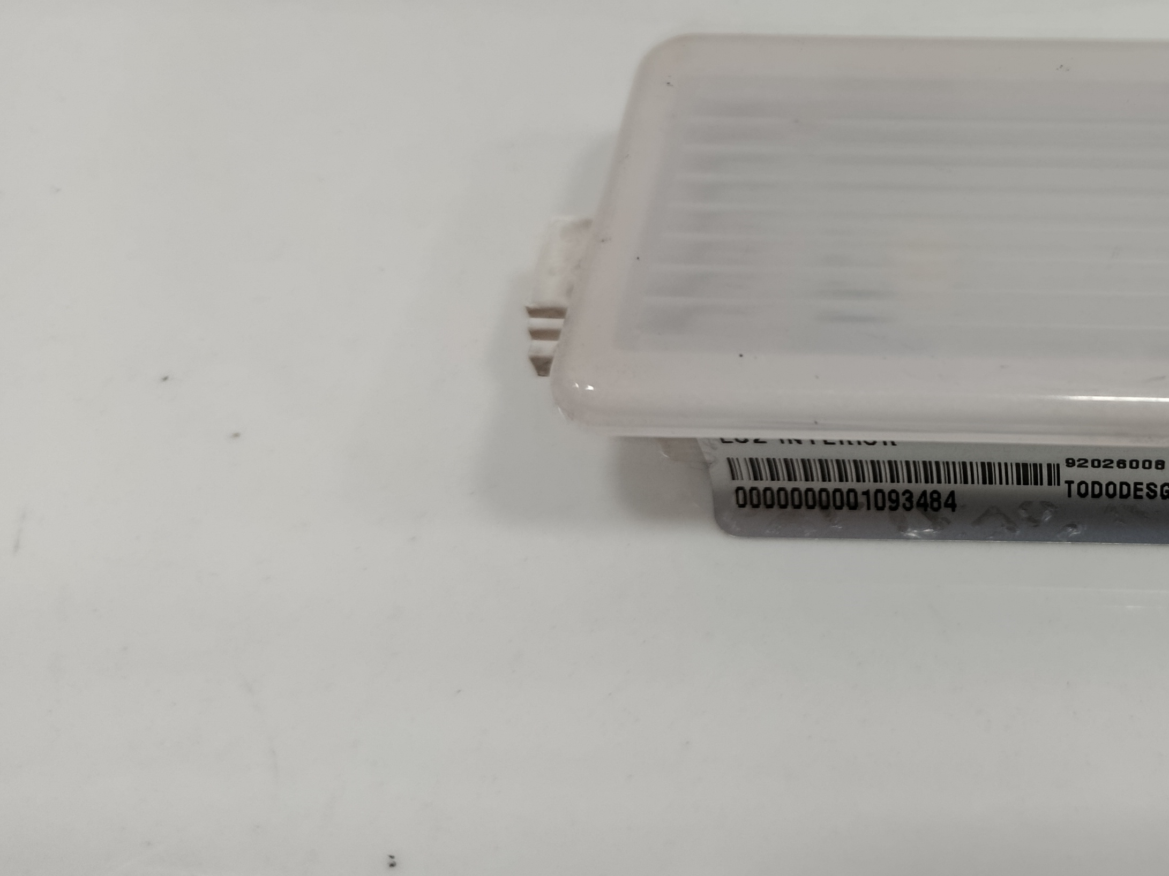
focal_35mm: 44
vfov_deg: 32.2
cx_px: 1058
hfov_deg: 39.7
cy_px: 208
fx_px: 1486
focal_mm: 5.24
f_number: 1.7
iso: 706
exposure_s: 1/100
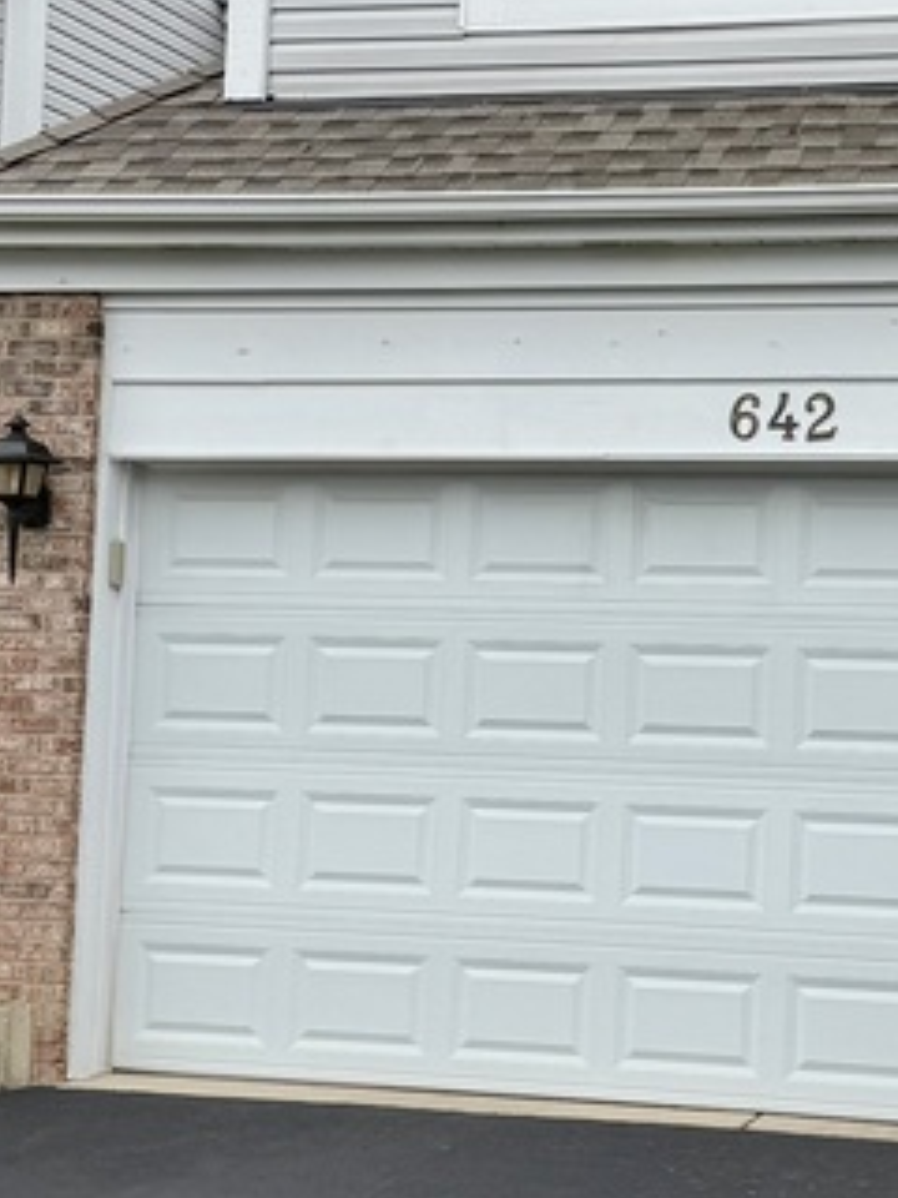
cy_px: 472
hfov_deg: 18.0
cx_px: 752
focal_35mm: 81
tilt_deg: +5.9
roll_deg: -2.7
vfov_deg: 24.1
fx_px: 2802
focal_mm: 6.76
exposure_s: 1/1727
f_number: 1.78
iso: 80
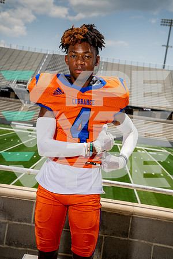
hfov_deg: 24.6
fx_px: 396
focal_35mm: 55
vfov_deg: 36.2
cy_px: 130
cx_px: 86
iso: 100
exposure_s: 1/250
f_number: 7.1
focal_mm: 55
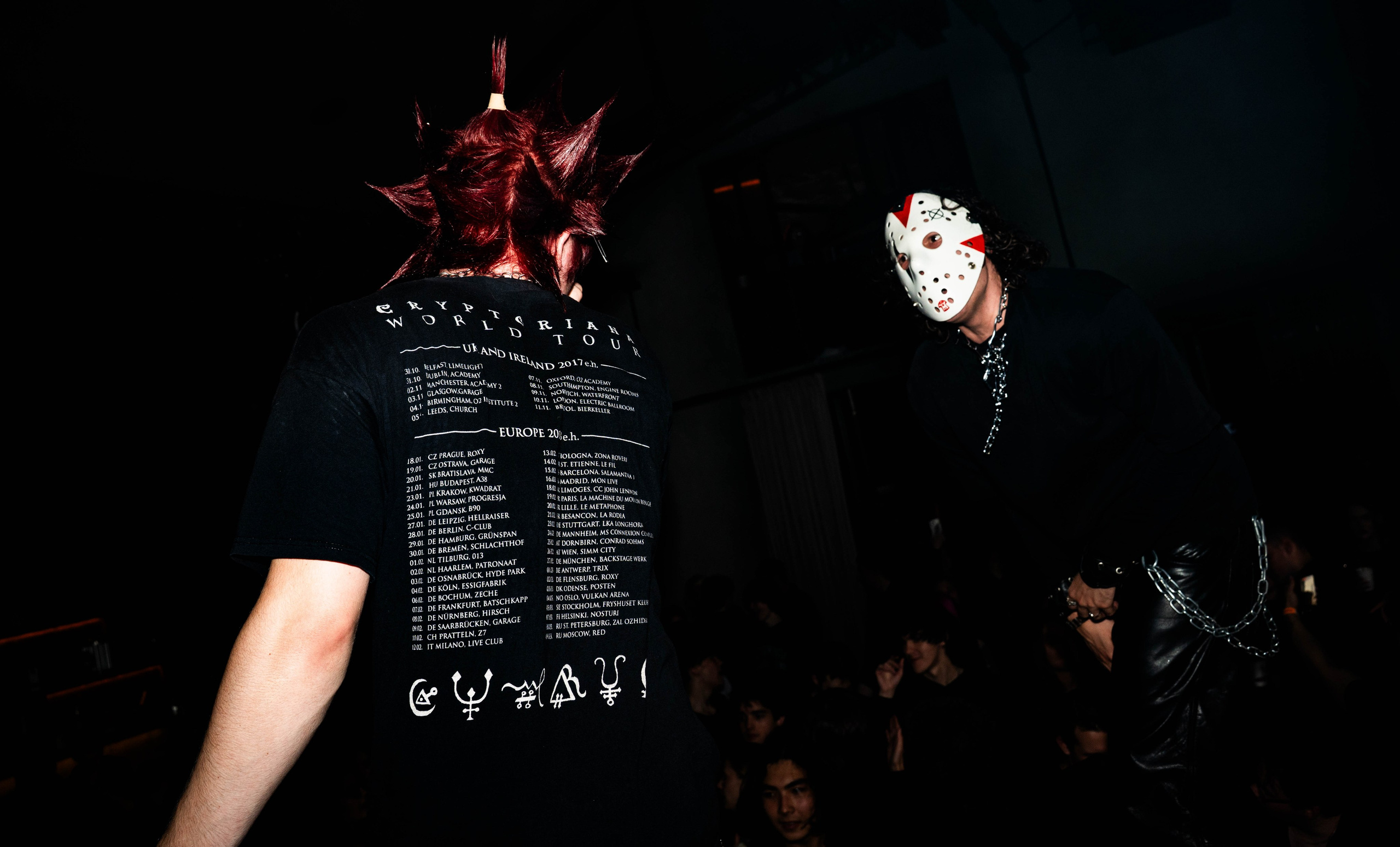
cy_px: 368
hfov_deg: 64.1
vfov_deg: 41.5
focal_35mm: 30
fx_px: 1117
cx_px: 682
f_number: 5.6
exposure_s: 1/200
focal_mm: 28
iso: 800
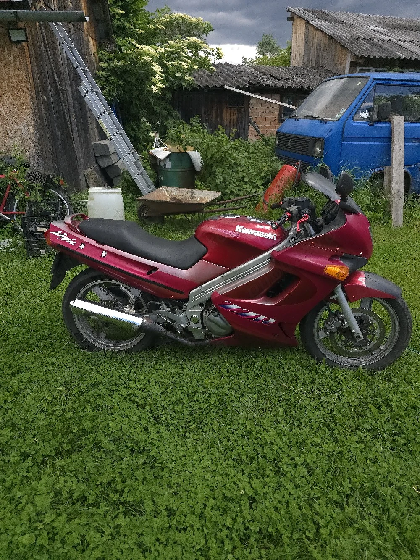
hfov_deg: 58.9
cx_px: 210
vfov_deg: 73.9
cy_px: 280
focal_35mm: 23
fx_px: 372
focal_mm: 6.3
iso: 800
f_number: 1.7
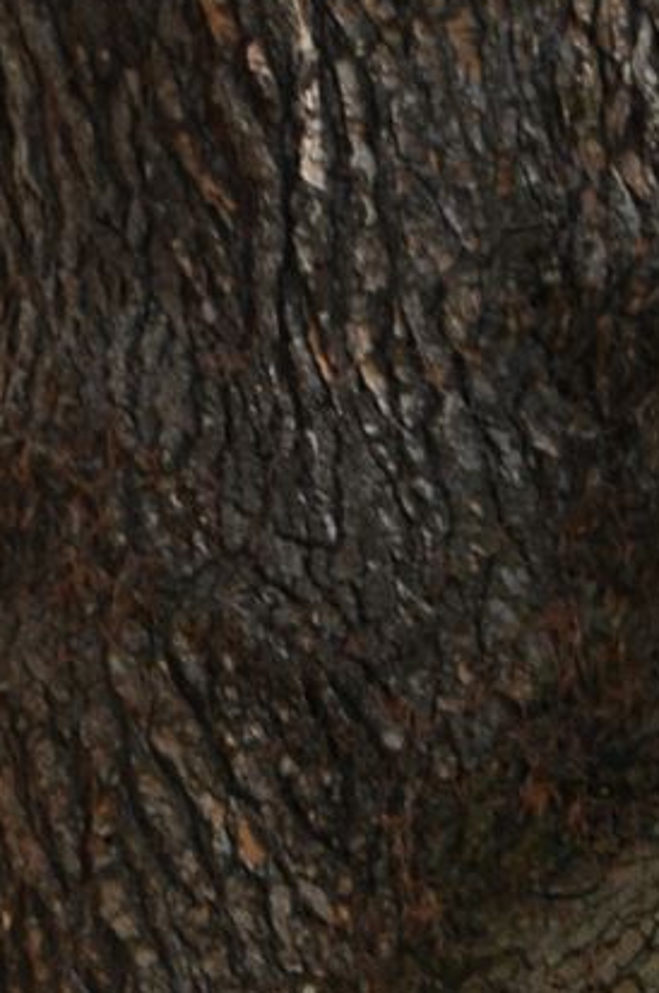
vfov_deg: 5.7
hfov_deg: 3.9
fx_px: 9780
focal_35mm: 355
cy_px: 1600
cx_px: 754
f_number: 8
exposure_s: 1/40
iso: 200
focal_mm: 46
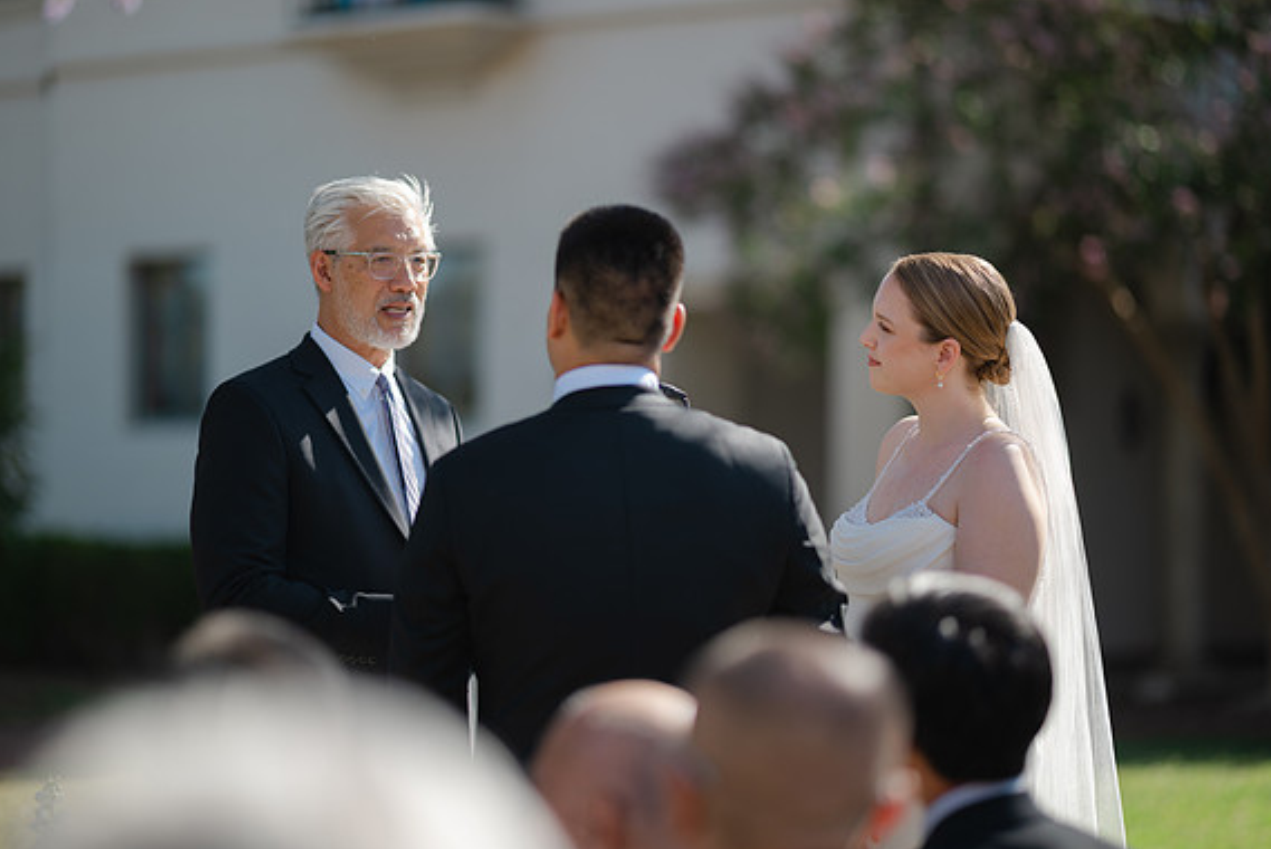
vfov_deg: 12.8
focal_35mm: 107
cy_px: 428
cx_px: 630
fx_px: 3779
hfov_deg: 19.1
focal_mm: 105
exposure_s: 1/1600
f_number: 1.4
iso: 64
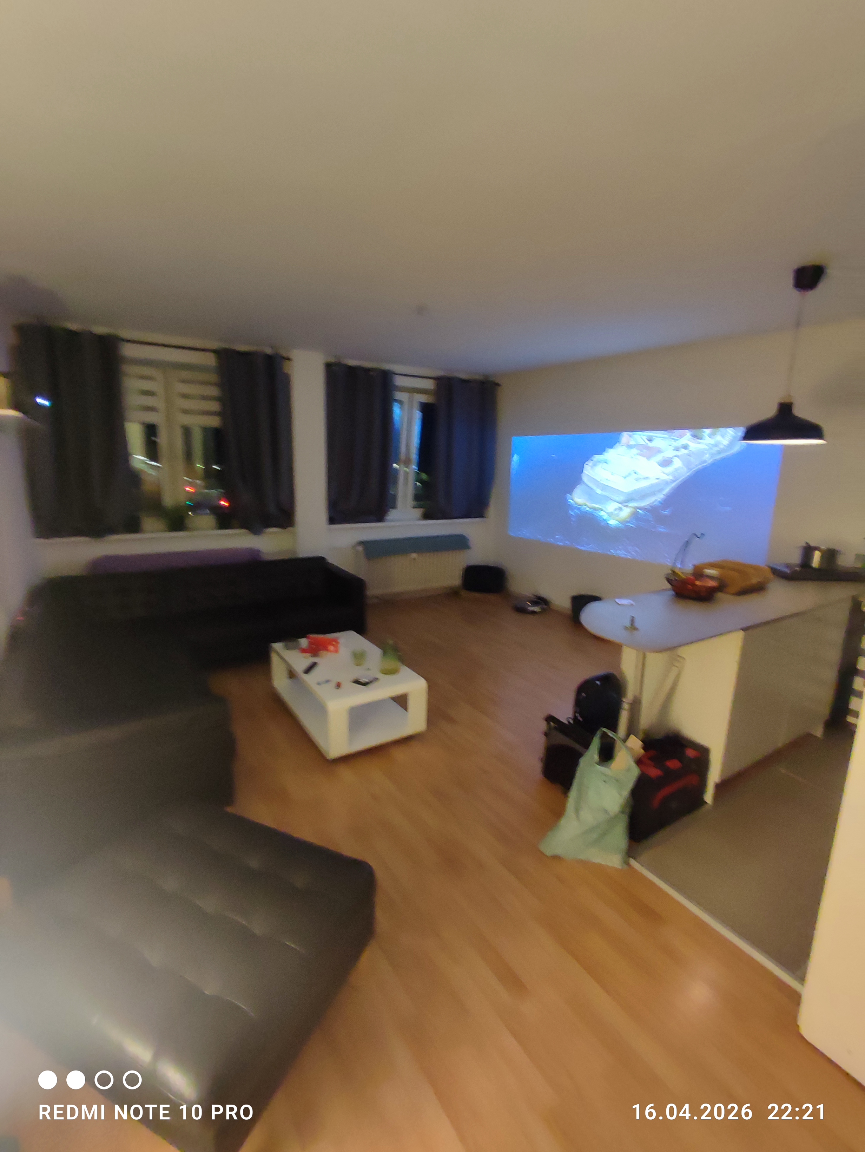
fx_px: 533
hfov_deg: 78.2
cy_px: 576
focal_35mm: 16
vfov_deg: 94.5
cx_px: 432
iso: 360
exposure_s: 1/17
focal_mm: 1.65
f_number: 2.2
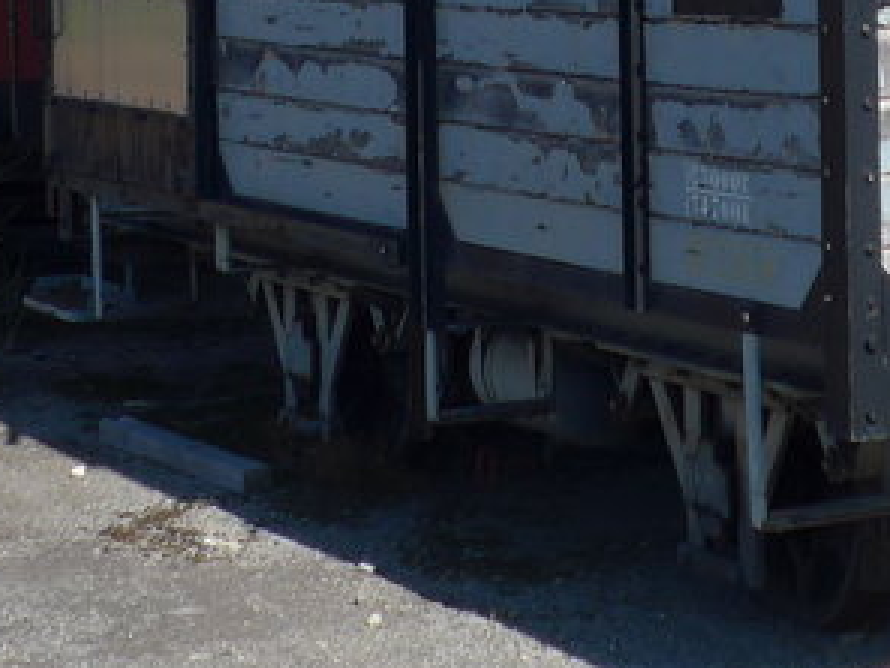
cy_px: -487
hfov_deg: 12.5
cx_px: 652
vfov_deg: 9.0
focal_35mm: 158
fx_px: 4062
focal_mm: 8
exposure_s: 1/1600
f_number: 2.8
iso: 80
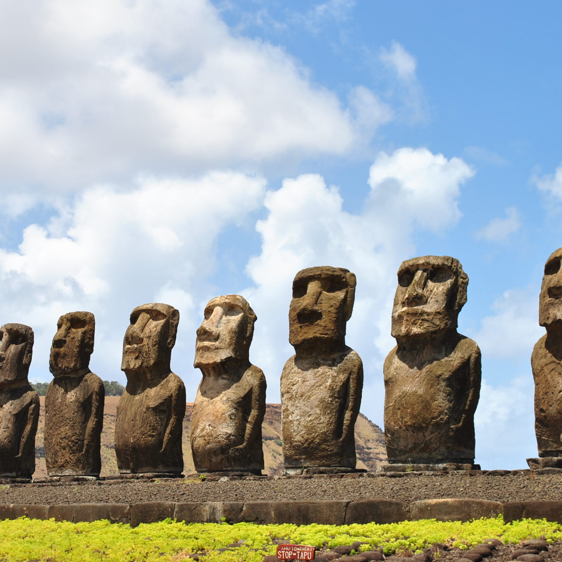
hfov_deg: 20.6
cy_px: 267
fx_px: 1543
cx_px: 199
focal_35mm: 84
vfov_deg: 20.6
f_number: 10
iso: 100
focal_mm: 42
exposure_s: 1/250
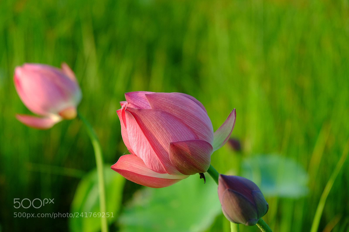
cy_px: 116
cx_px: 174
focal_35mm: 83
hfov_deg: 24.5
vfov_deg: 16.4
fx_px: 804
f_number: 4
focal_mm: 55
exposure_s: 1/500
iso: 250
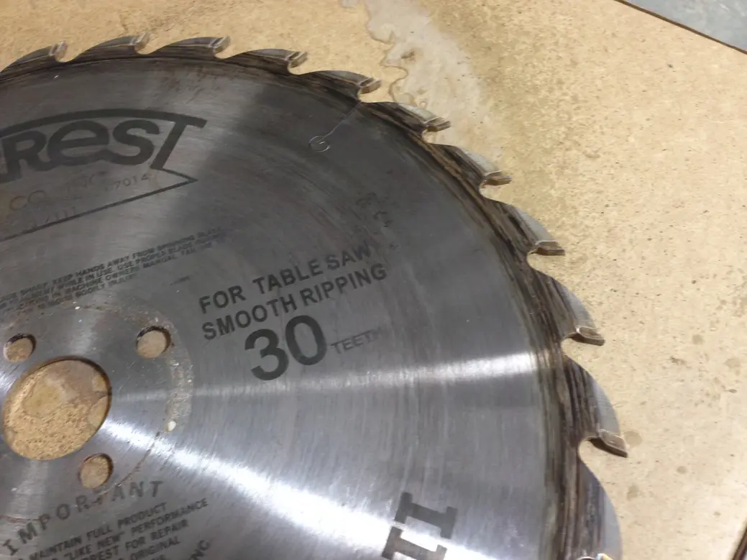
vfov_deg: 42.9
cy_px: 280
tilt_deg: -56.0
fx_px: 712
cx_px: 374
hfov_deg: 55.4
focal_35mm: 33
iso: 80
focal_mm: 4.12
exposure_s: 1/20
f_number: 2.4
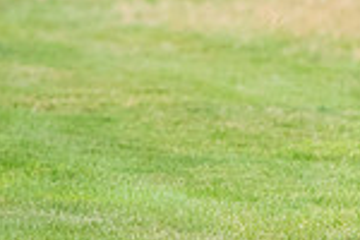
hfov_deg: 2.0
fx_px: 10459
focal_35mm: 1046
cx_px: 672
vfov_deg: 1.3
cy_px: -198
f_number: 4
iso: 1600
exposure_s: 1/1600
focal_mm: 180
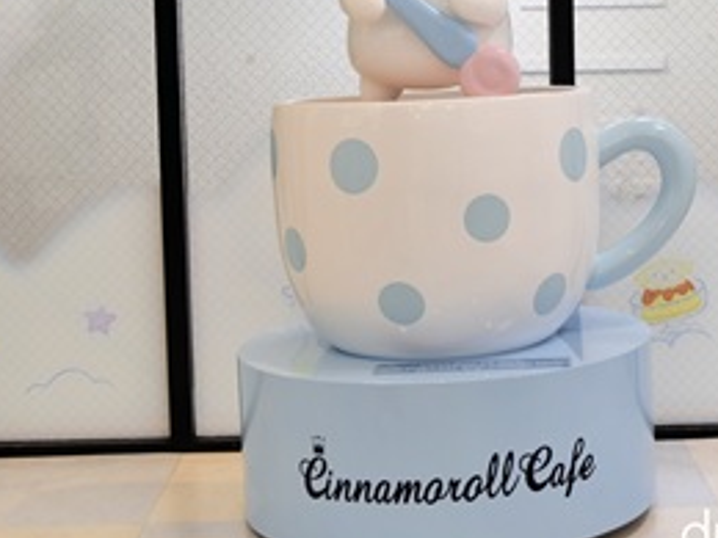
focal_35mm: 75
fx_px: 1554
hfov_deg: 25.9
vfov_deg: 19.5
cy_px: 114
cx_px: 478
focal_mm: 27
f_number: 5.6
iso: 400
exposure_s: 1/125
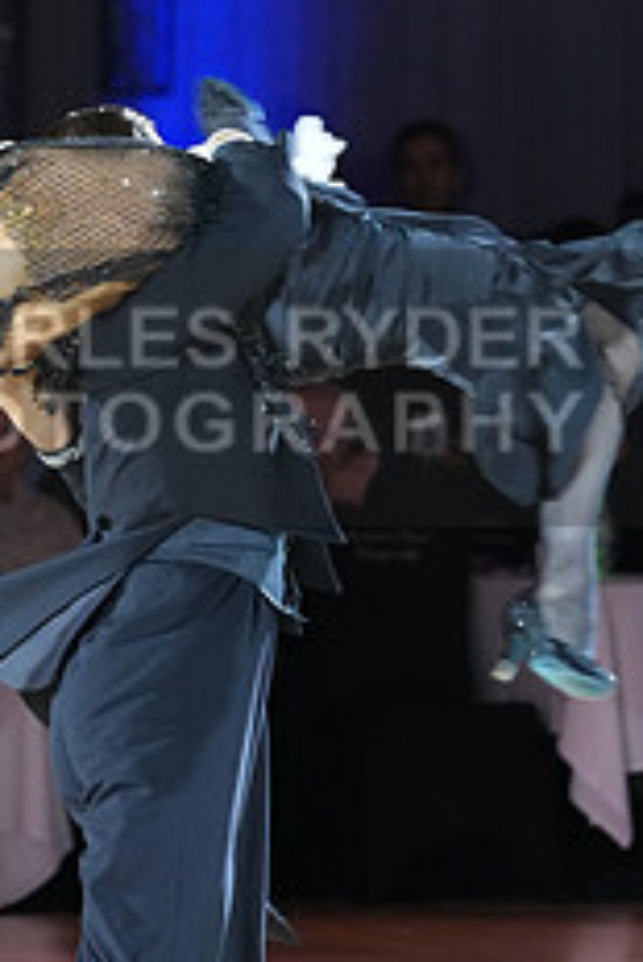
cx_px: 77
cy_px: 390
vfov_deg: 4.1
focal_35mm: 500
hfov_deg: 2.8
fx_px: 13375
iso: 4000
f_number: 5
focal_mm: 200
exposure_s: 1/250
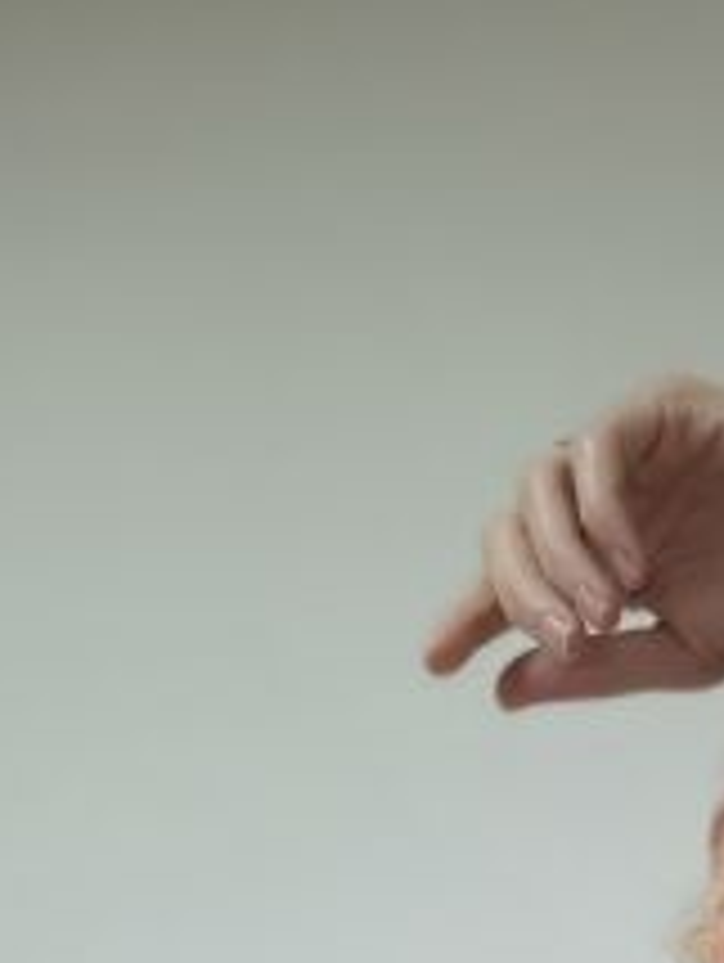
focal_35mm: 70
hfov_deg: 19.5
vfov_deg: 23.7
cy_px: 1323
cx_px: 917
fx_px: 1948
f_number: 2.2
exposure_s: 1/33
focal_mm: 3.72
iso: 400
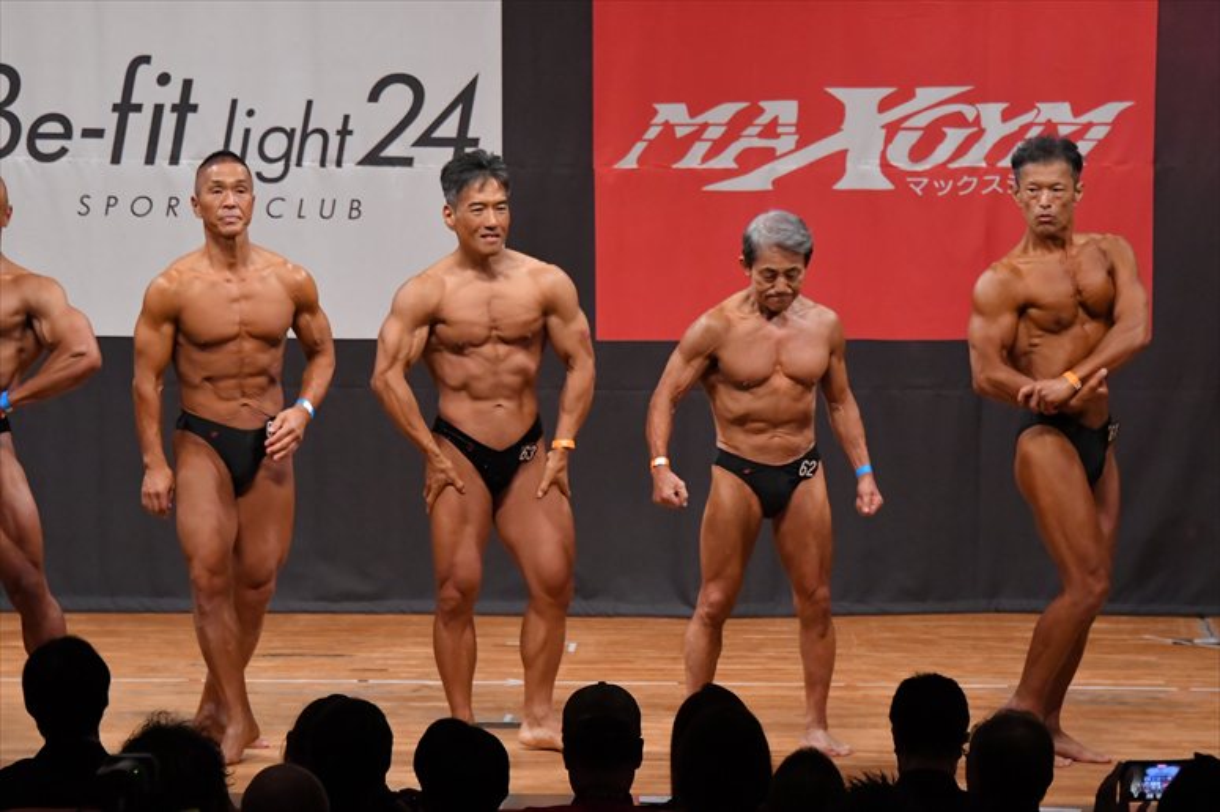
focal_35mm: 217
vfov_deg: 6.3
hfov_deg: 9.5
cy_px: 406
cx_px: 610
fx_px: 7350
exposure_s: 1/400
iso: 5600
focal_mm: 145
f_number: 5.6
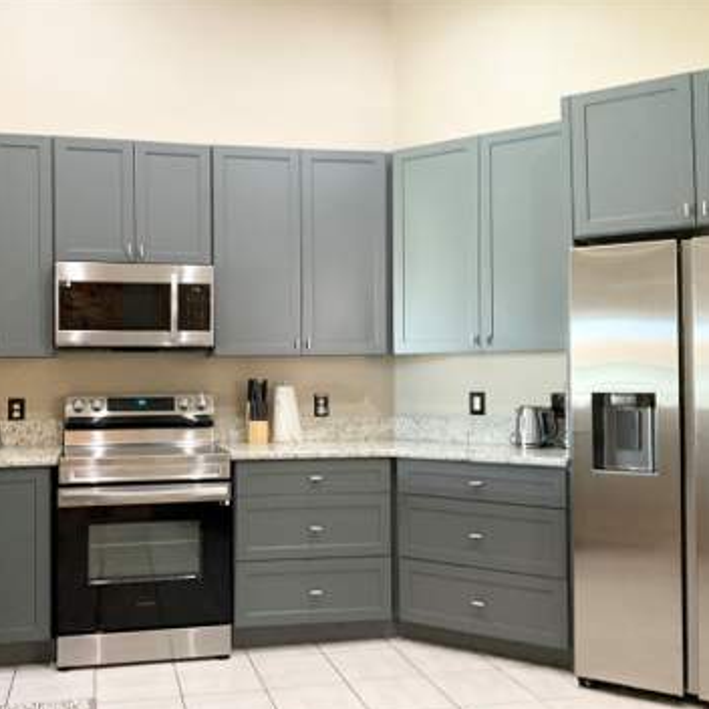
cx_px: 252
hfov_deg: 46.7
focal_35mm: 35
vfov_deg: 47.2
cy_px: 357
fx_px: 811
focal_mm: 3
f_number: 1.8
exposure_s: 1/60
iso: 250
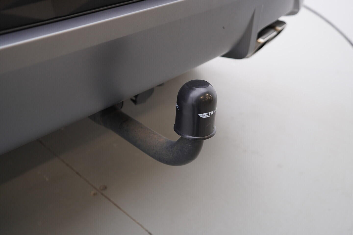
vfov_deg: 36.9
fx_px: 353
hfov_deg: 53.1
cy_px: 118
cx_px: 176
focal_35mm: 36
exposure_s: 1/40
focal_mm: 24
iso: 125
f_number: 2.8
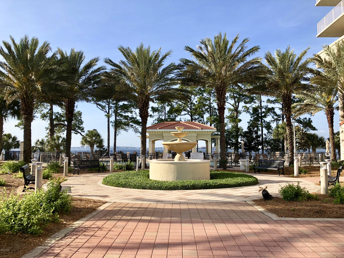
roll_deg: +0.3
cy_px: 129
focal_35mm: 28
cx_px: 172
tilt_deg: +4.1
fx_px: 278
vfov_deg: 49.7
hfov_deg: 63.4
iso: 20
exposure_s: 1/1333
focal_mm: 4
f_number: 1.8
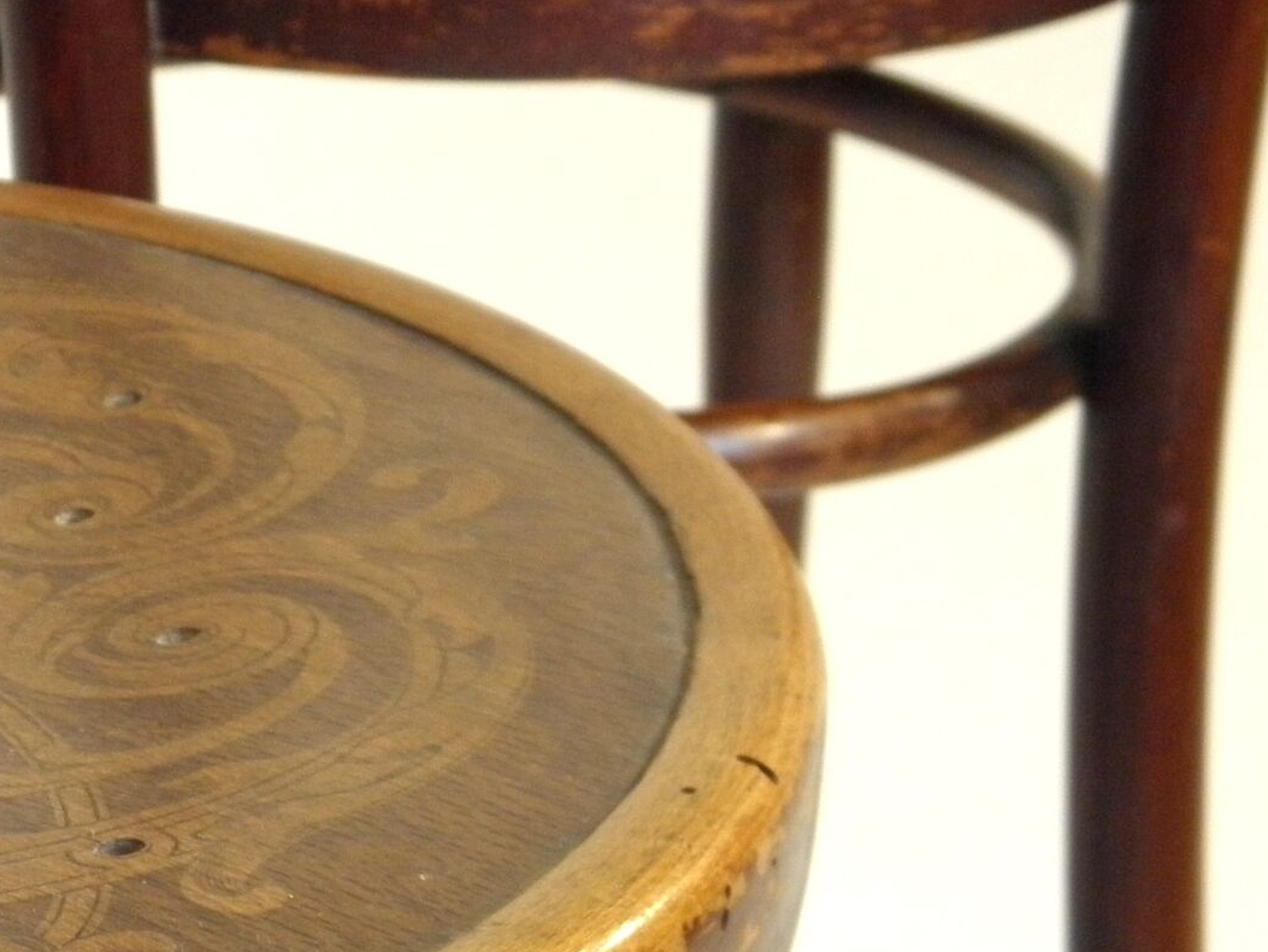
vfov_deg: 13.8
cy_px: 677
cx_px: -53
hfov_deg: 17.8
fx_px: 3920
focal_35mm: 107
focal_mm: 7.9
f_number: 3.9
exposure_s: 1/13
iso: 200
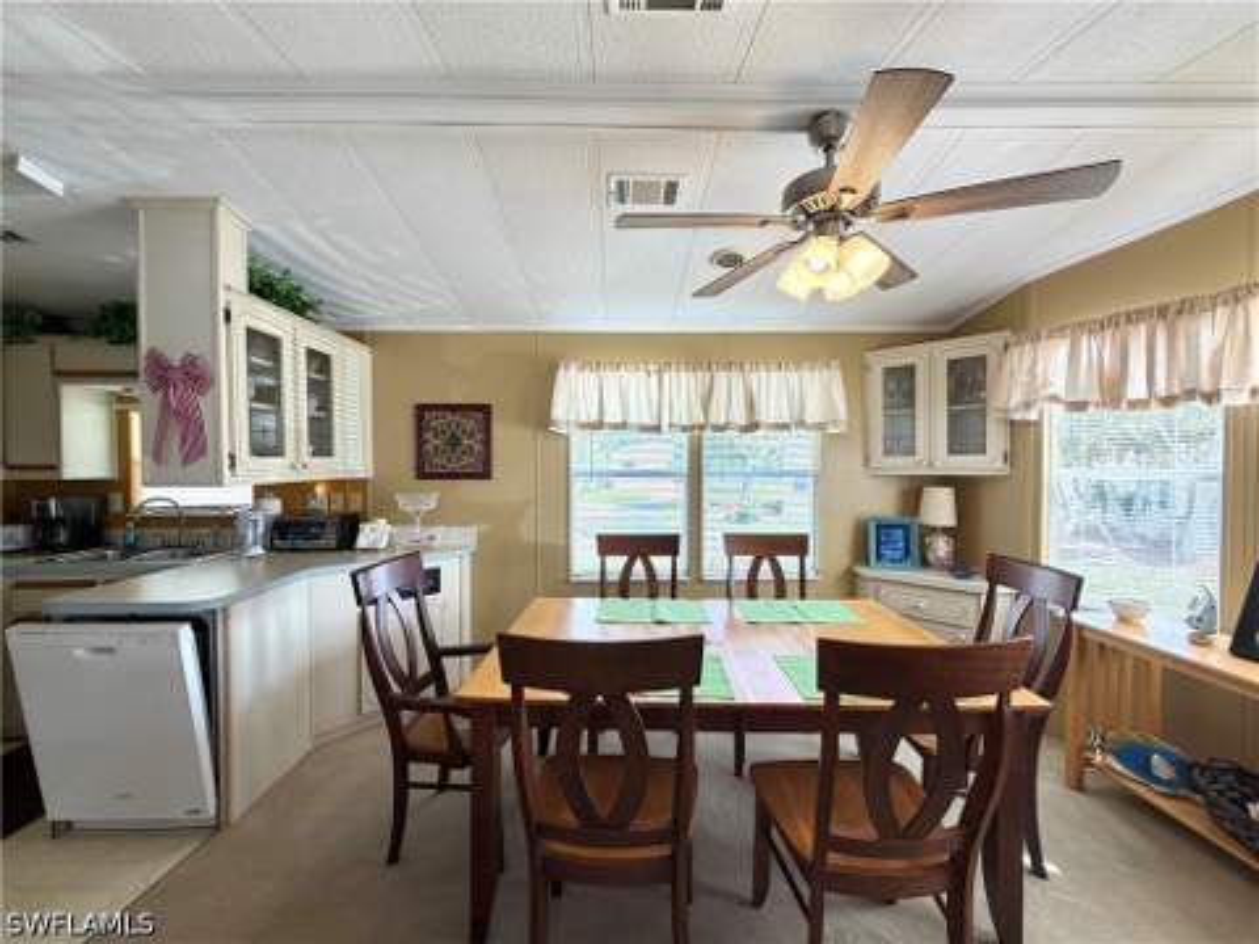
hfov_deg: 102.1
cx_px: 630
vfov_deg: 85.7
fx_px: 509
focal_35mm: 14
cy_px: 472
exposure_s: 1/120
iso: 80
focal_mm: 2.22
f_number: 2.2
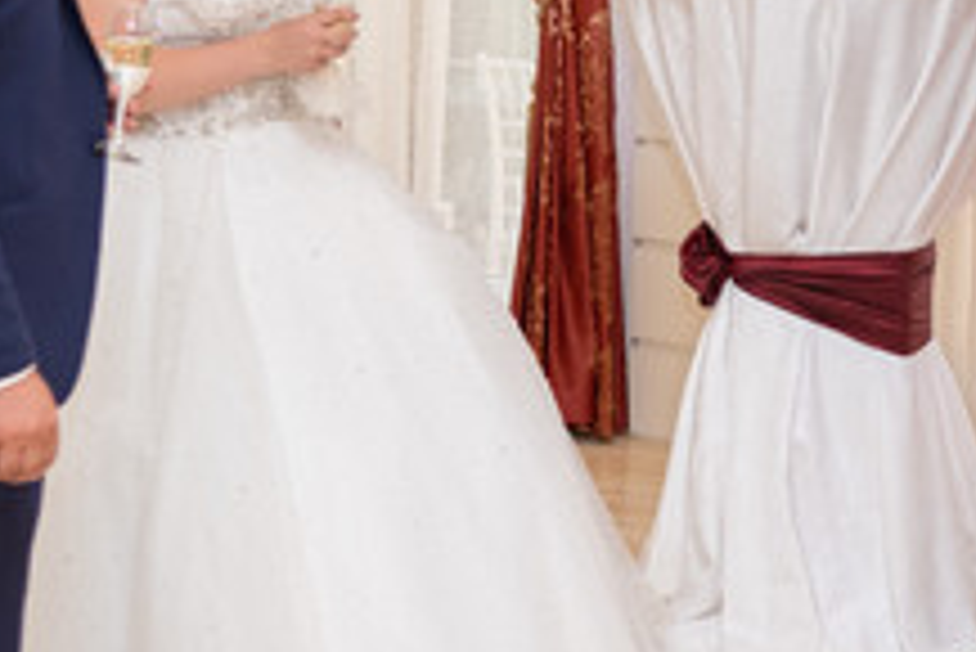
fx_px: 2794
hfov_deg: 19.4
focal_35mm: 103
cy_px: 290
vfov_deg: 13.3
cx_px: 918
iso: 400
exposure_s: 1/250
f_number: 2
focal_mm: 23
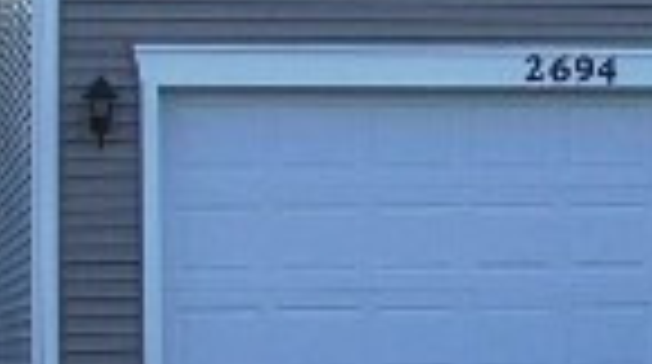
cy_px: 4
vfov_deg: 5.8
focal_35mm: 207
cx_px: 1039
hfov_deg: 10.0
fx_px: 3573
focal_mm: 9.1
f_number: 3.2
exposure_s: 1/500
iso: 64
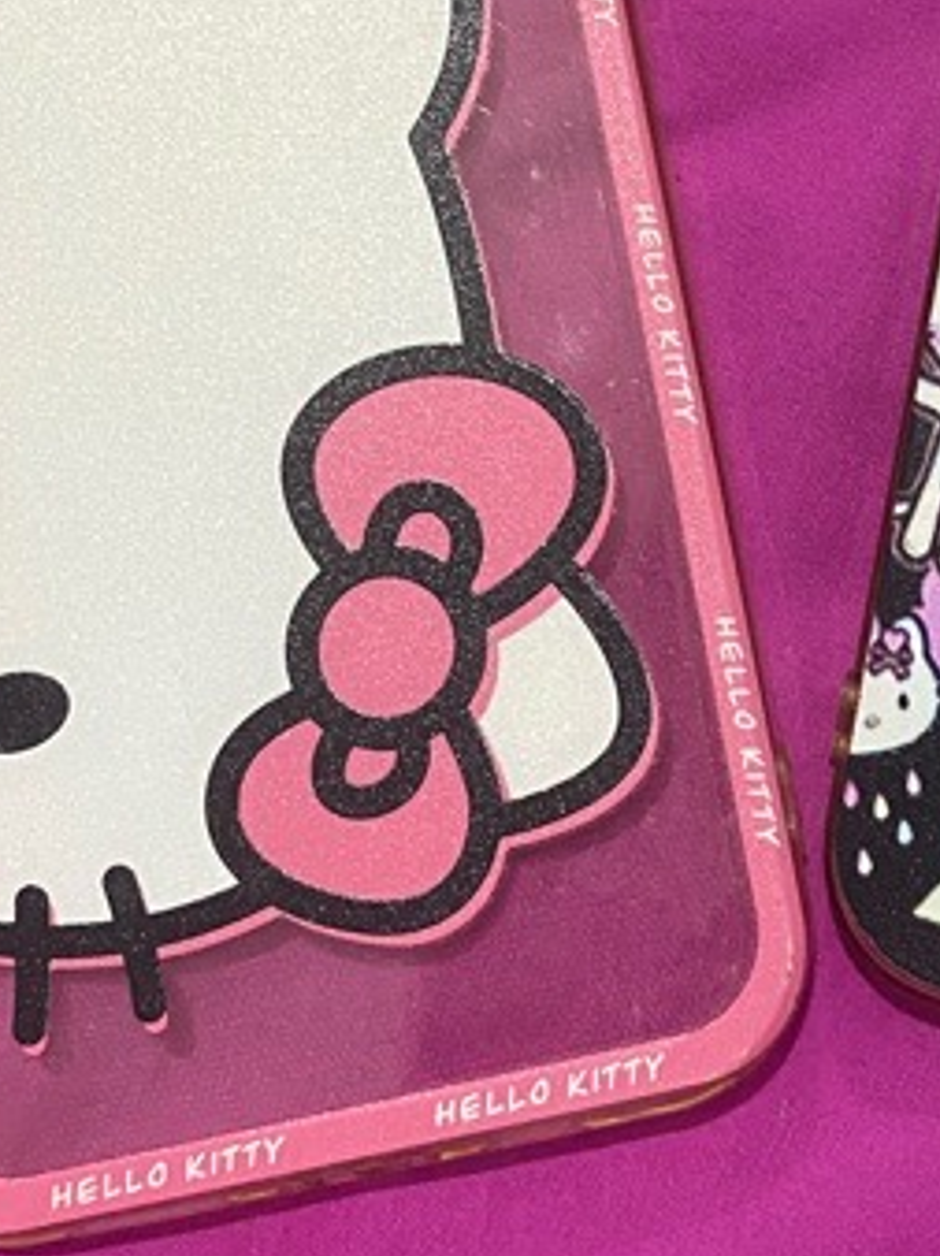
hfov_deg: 18.8
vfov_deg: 25.0
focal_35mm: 77
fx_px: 2791
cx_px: 858
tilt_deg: -77.7
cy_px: 286
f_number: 1.8
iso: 400
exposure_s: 1/33
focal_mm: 4.25
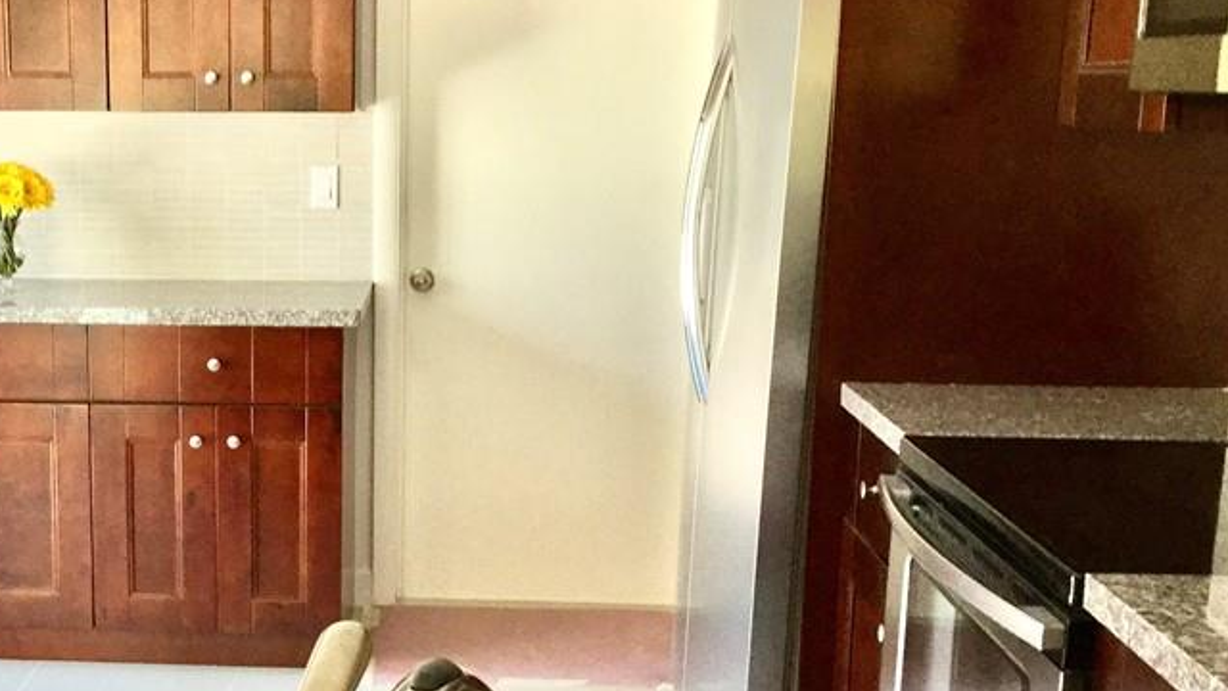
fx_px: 1758
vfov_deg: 22.2
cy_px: 449
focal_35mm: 54
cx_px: 278
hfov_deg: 37.4
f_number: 2.4
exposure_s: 1/30
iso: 125
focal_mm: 3.3
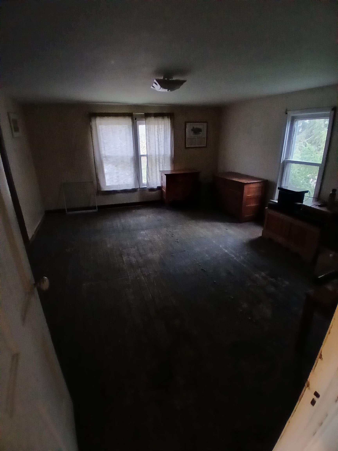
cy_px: 226
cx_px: 169
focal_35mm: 17
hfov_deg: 74.7
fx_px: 221
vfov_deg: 91.0
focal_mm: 1.4
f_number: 2.2
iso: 500
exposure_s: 1/24
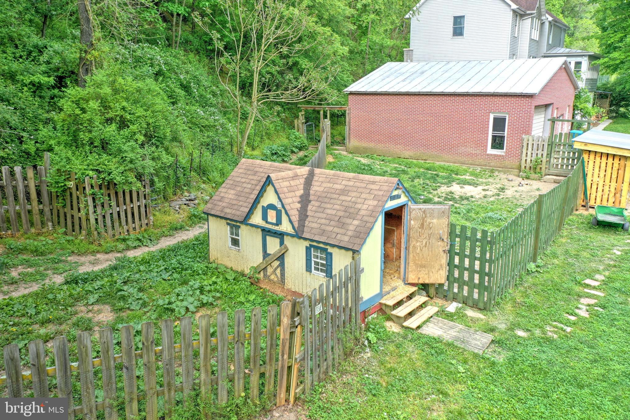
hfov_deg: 65.5
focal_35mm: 28
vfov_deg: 46.4
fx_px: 490
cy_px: 210
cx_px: 315
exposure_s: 1/120
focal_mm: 10.3
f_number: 4
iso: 100
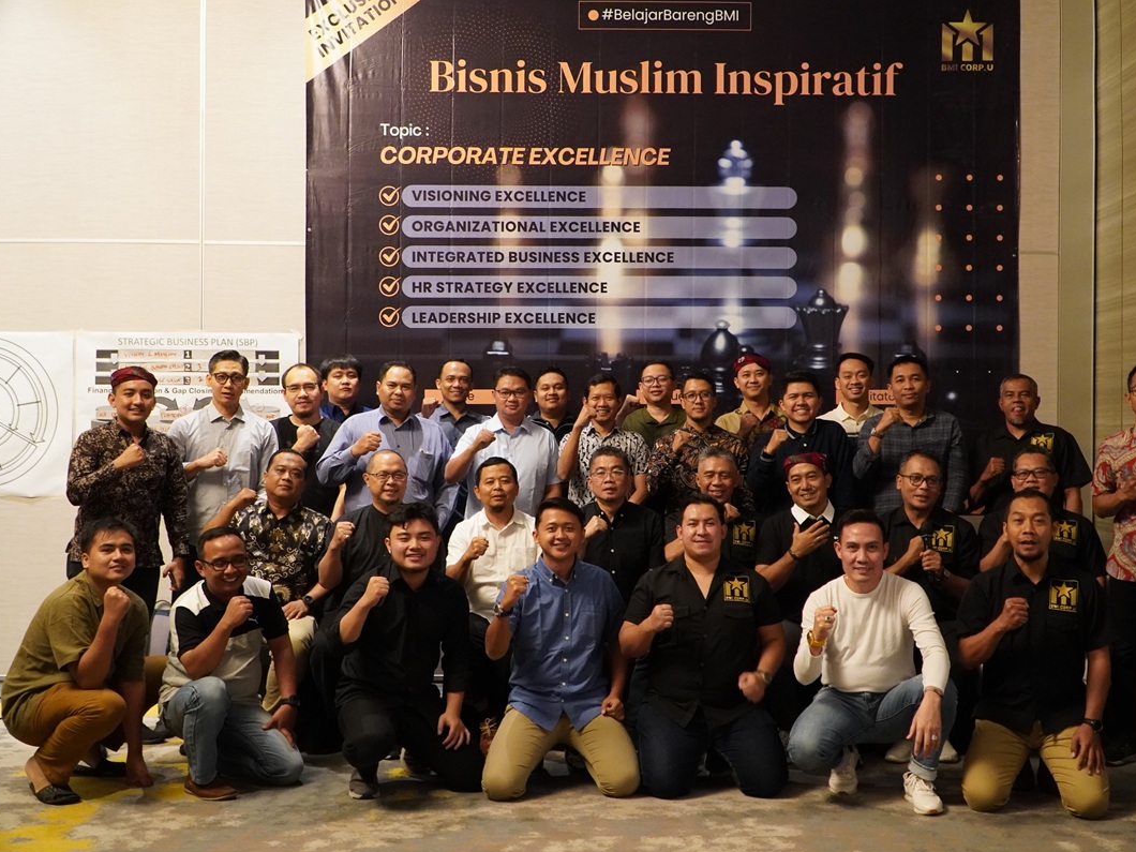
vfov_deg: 38.1
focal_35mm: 38
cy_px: 428
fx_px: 1232
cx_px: 618
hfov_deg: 49.4
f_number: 4.5
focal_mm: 23
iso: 3200
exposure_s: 1/40
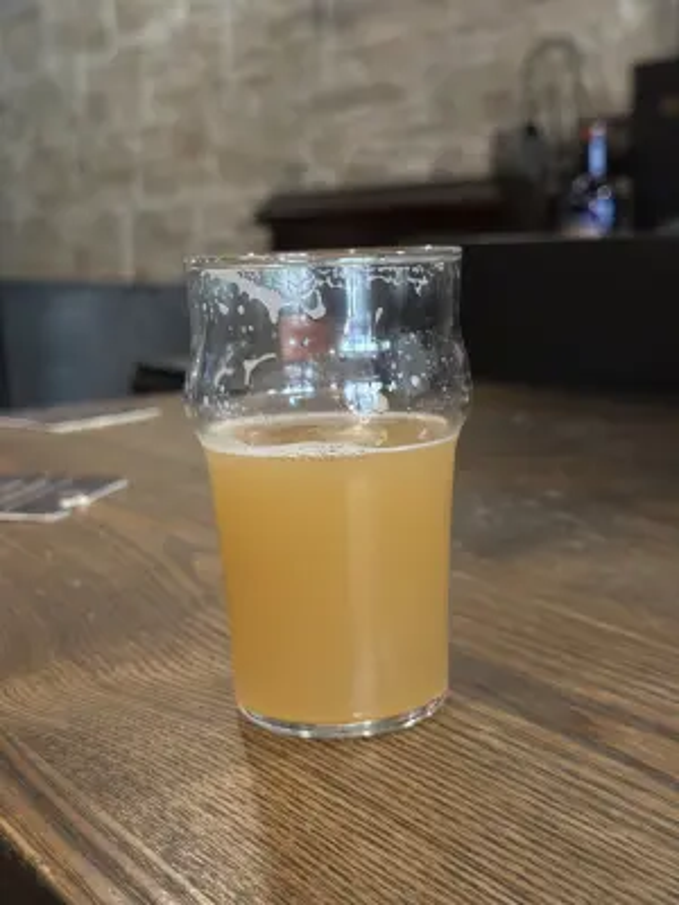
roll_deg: +1.5
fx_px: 1255
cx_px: 340
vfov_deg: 39.7
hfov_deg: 30.3
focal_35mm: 48
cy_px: 452
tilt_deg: -9.7
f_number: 1.78
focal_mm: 6.86
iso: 640
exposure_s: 1/25
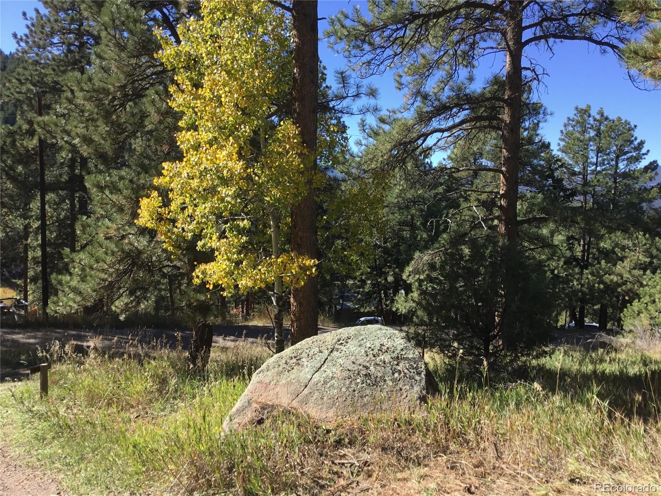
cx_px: 330
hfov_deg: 58.4
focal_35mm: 31
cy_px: 248
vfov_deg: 45.4
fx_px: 592
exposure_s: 1/506
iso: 25
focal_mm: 3.3
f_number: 2.4
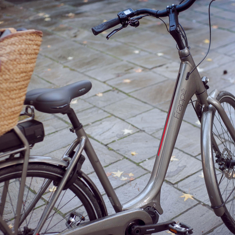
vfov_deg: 26.9
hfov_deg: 26.8
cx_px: 142
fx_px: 492
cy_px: 118
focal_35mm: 64
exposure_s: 1/640
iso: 1000
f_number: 2.8
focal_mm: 50
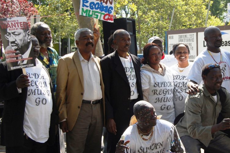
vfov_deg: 19.0
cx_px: 157
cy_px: 67
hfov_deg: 28.0
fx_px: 458
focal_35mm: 72
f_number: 6.3
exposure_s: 1/160
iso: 200
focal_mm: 35
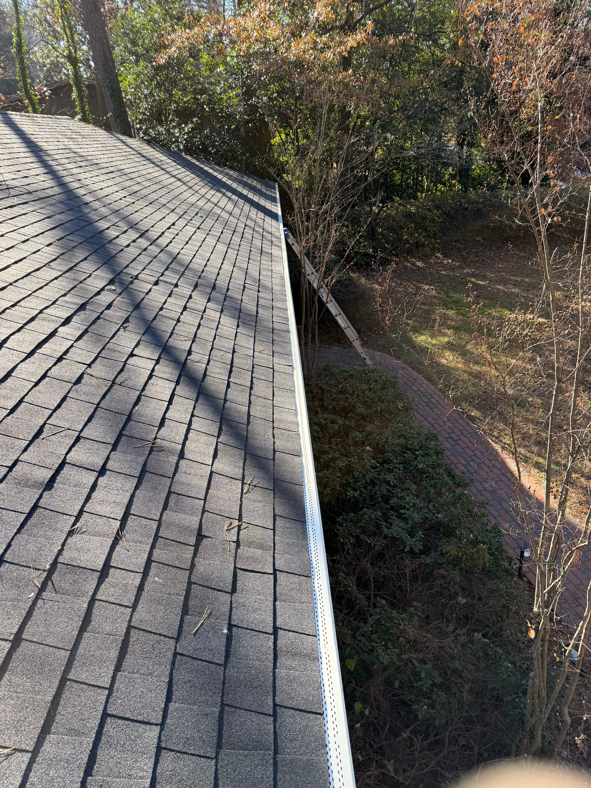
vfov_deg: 71.6
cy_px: 394
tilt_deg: -24.4
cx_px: 296
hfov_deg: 56.8
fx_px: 546
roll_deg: +2.7
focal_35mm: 24
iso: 100
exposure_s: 1/757
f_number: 1.78
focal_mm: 6.76
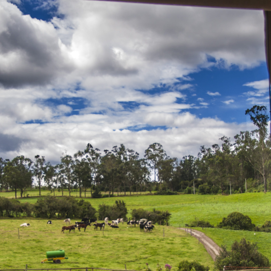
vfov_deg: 23.8
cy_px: 194
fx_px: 637
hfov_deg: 24.0
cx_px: 107
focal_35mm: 72
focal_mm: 25
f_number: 4
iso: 200
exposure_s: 1/1000
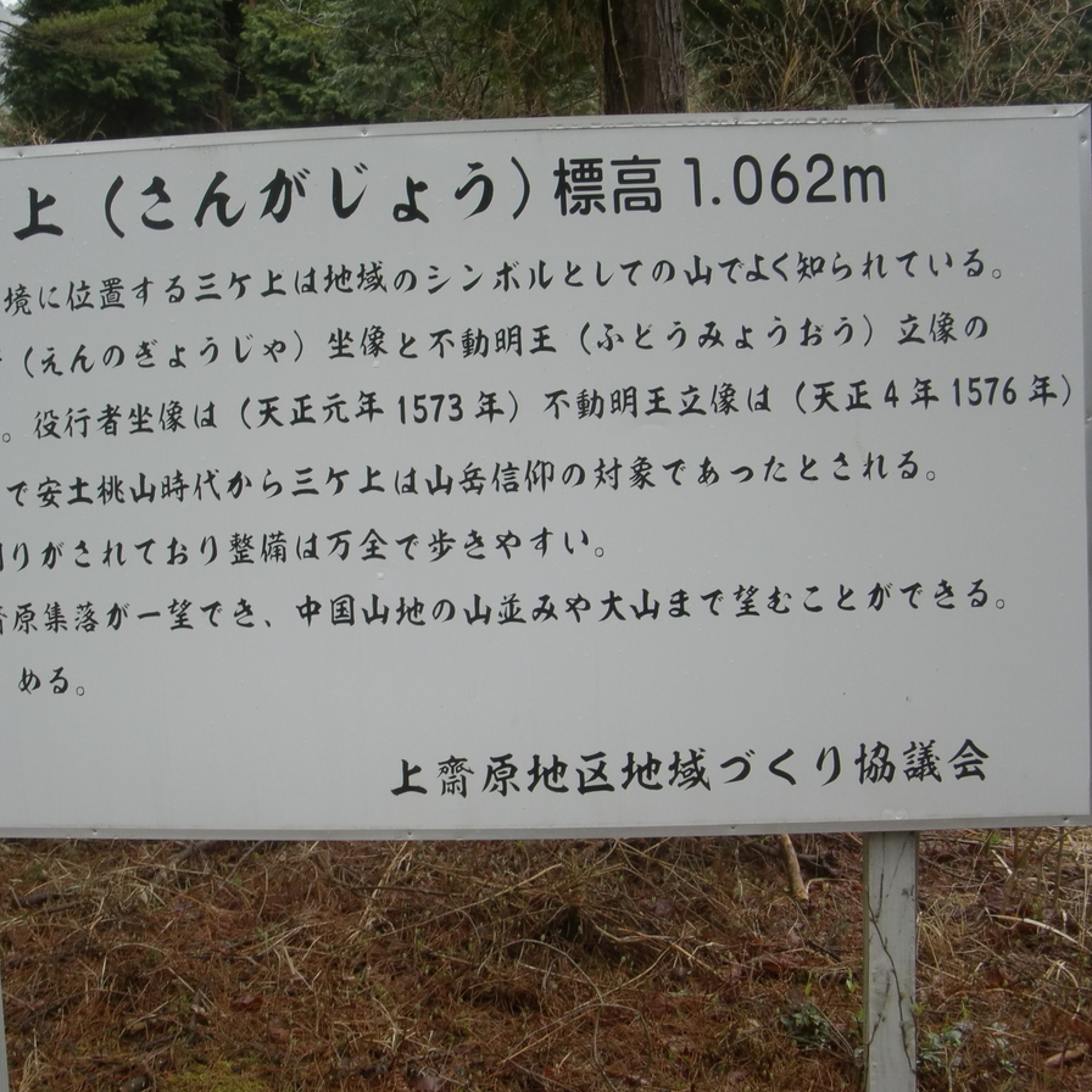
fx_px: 1606
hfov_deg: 37.4
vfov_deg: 37.6
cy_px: 546
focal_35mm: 45
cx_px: 433
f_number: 3.9
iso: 64
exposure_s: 1/60
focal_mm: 6.66
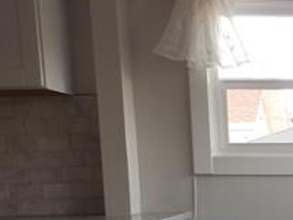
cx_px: 370
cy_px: 238
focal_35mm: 70
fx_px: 593
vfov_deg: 20.1
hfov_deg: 24.6
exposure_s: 1/30
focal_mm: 4
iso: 100
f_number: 3.4
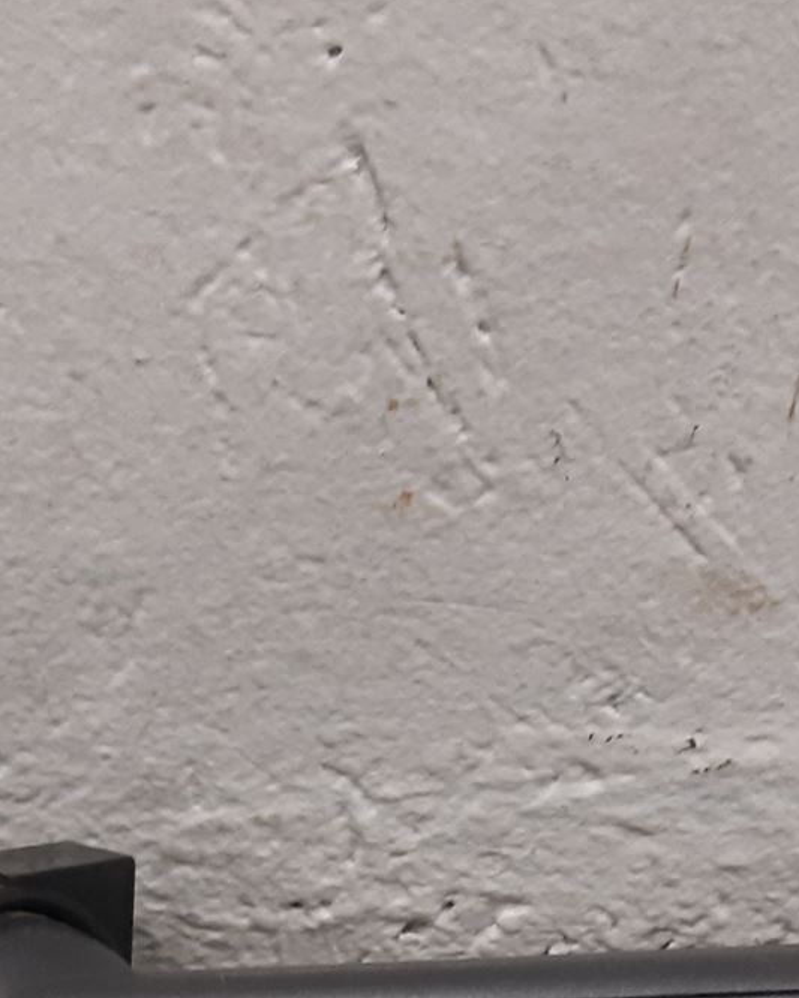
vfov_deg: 23.3
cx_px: 420
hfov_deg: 19.7
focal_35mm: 78
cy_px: 1022
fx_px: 2305
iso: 200
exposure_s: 1/50
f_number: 1.7
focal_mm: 3.93
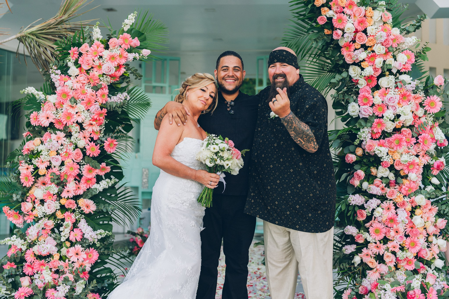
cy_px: 150
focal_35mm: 50
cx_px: 224
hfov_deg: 39.6
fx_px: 624
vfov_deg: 27.0
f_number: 2.5
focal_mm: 50
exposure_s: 1/250
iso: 160
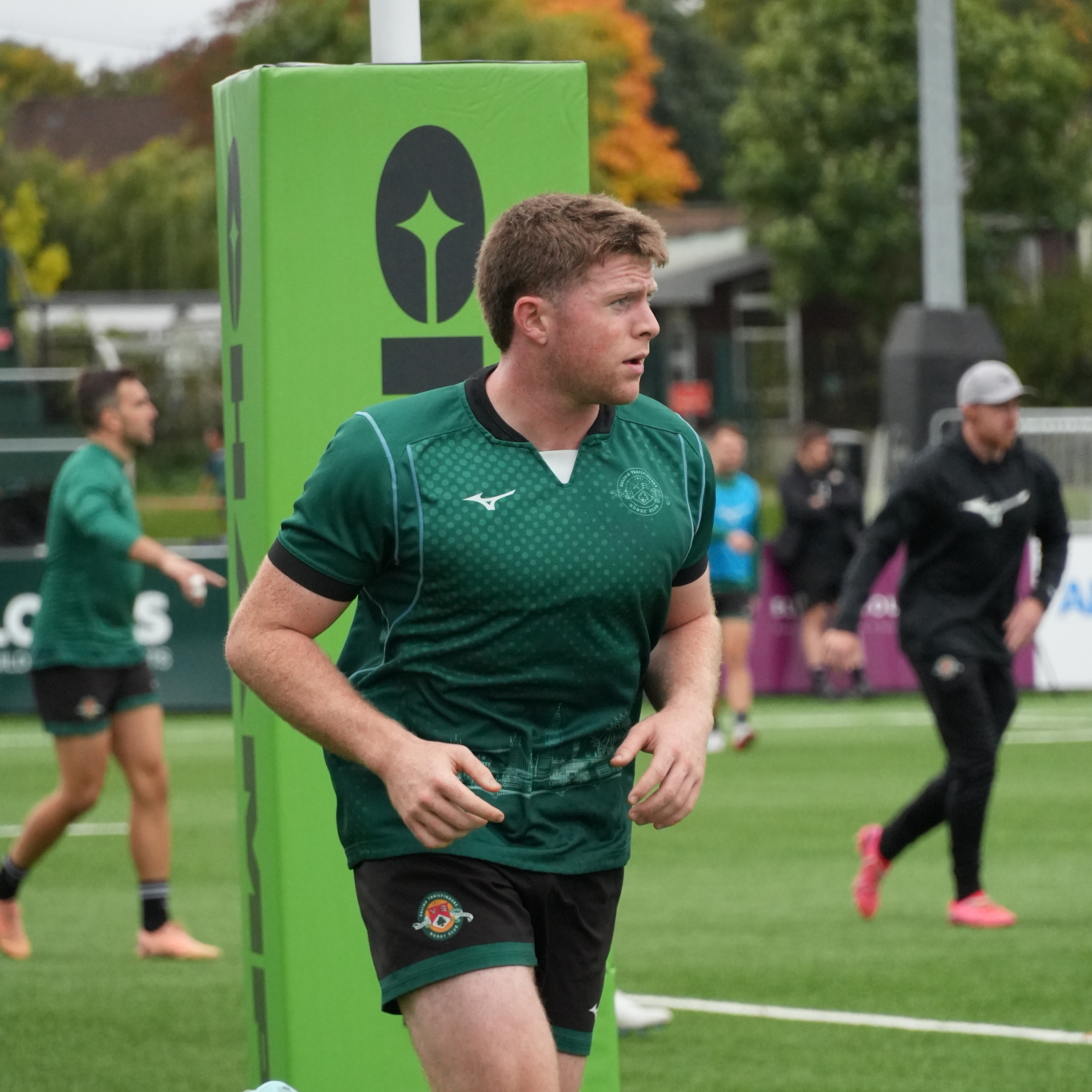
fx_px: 9231
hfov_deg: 6.8
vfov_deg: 6.8
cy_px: 627
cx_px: 546
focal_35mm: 259
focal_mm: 135
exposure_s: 1/2000
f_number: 5.6
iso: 3200
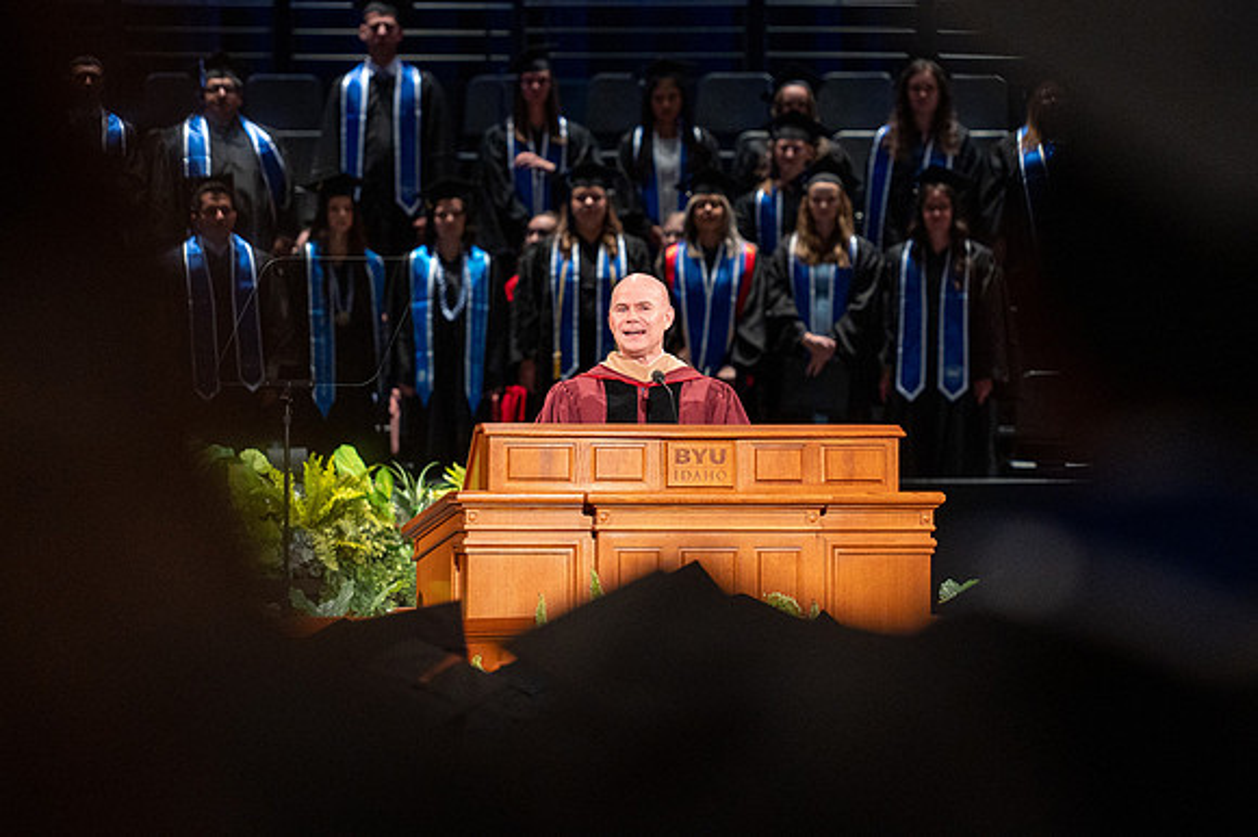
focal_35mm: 243
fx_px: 8479
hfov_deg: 8.5
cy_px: 260
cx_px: 649
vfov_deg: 5.7
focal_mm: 175
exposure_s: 1/250
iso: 2000
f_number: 2.8
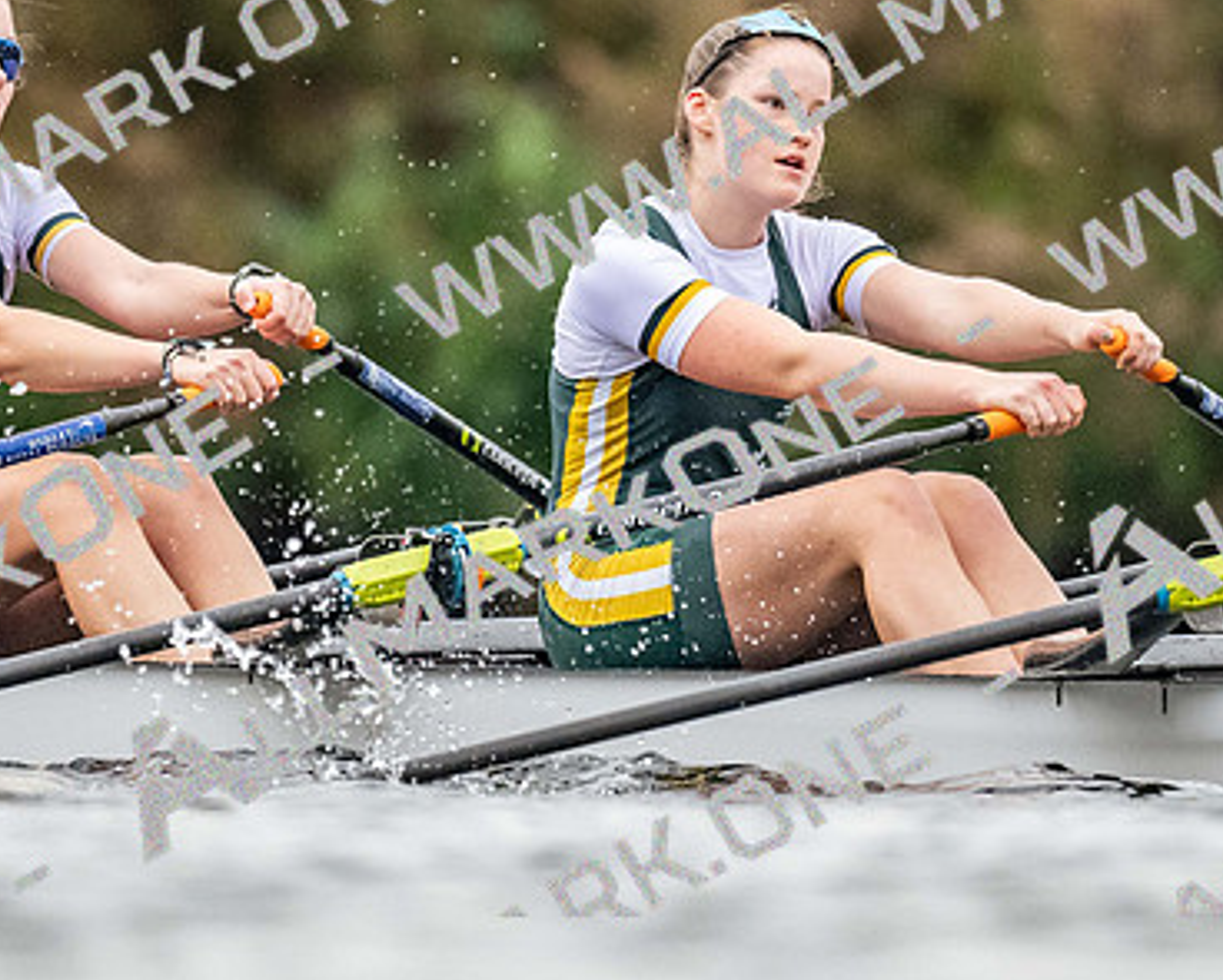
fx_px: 48143
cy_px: 349
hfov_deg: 1.5
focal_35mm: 1329
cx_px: 804
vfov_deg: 1.2
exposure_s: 1/2500
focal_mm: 600
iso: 5000
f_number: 4
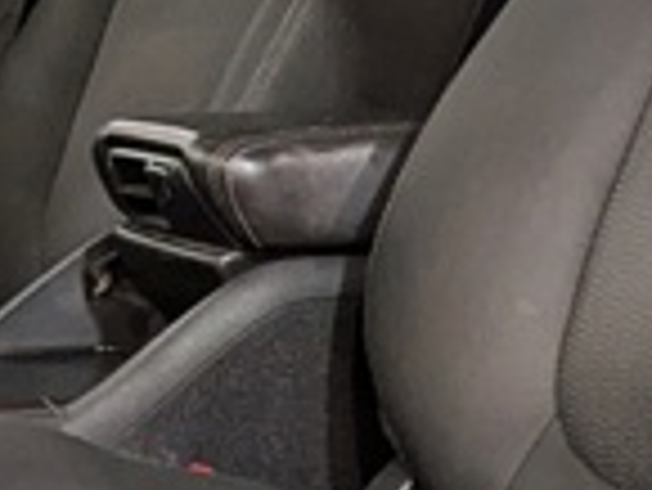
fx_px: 1866
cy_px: 198
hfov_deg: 17.9
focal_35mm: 99
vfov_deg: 15.0
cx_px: -292
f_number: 2.2
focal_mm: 1.83
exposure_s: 1/40
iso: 119
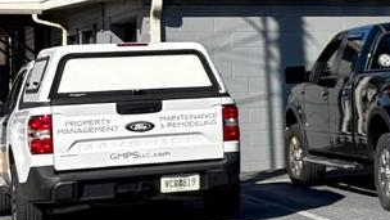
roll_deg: +1.8
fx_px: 1386
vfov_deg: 9.0
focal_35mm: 134
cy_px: 45
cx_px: 922
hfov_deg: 12.6
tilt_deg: +1.2
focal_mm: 5.96
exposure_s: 1/4608
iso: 50
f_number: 1.6
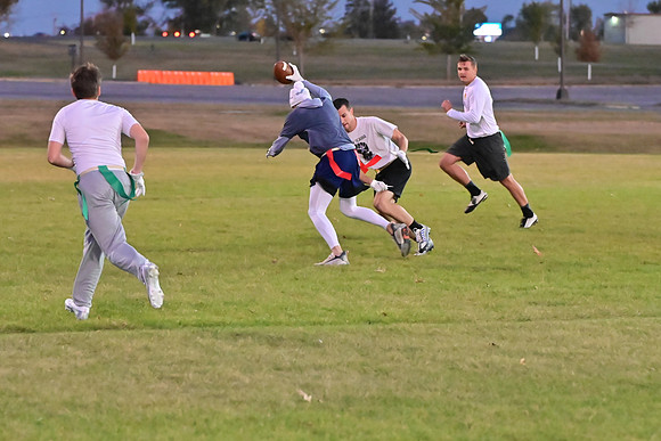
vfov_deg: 8.7
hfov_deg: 13.1
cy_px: 220
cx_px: 330
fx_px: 2883
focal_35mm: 157
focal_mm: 105
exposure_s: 1/400
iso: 6400
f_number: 4
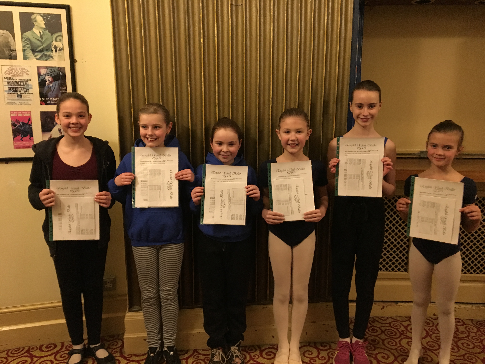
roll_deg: +0.9
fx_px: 406
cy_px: 182
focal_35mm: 29
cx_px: 242
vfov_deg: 48.2
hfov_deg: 61.7
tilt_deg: -11.4
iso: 400
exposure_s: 1/17
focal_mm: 4.15
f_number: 2.2
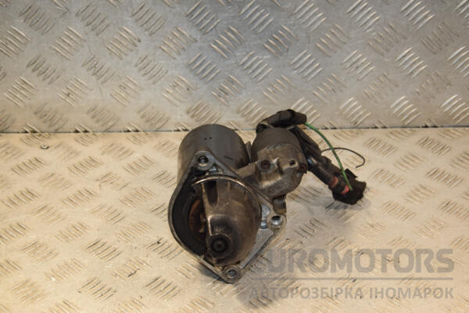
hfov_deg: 27.0
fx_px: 977
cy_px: 156
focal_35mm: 75
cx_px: 234
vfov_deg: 18.2
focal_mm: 50
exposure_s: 1/200
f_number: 6.3
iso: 800
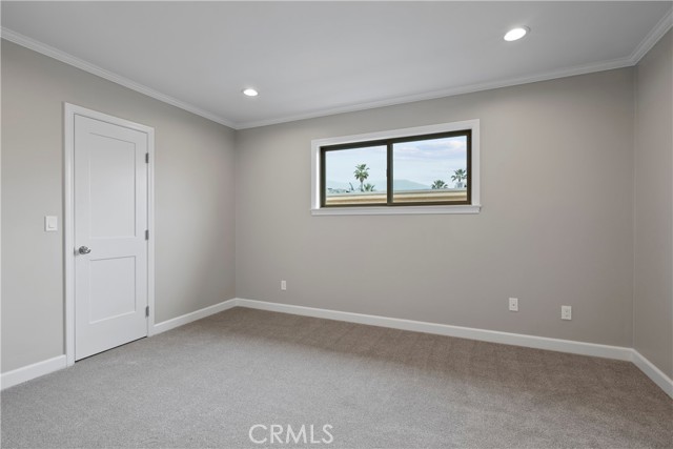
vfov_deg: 73.8
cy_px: 224
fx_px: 299
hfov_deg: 96.7
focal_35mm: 16
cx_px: 336
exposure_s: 1/13
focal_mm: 16
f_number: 6.3
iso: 250
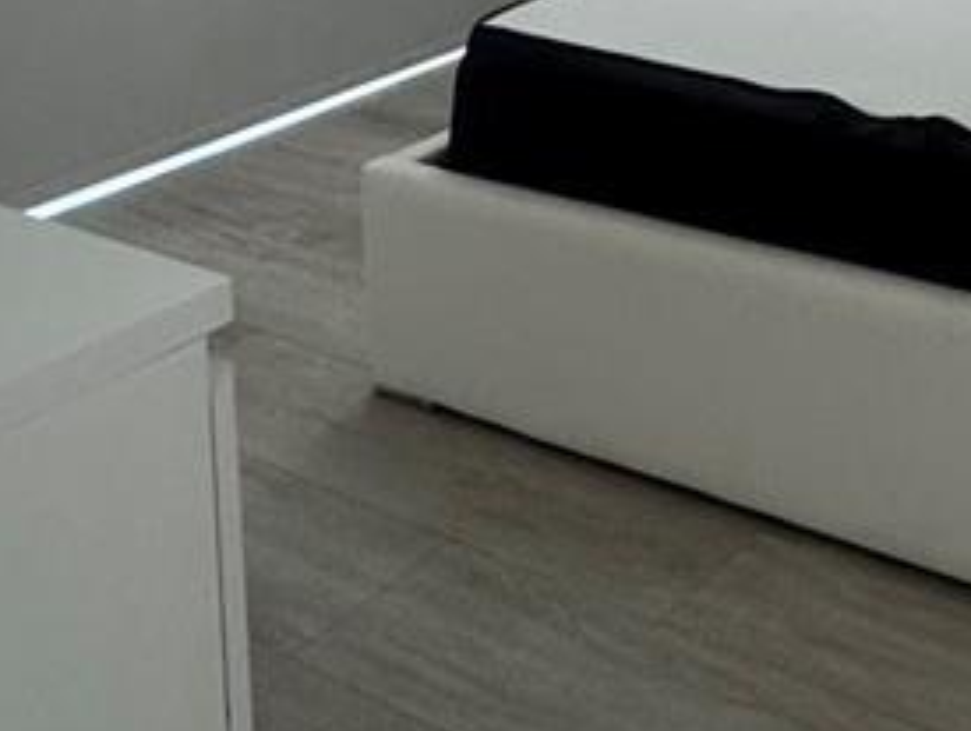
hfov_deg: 30.3
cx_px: 876
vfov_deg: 20.9
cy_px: -328
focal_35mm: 61
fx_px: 1713
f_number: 2.2
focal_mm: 2.22
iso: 250
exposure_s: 1/60
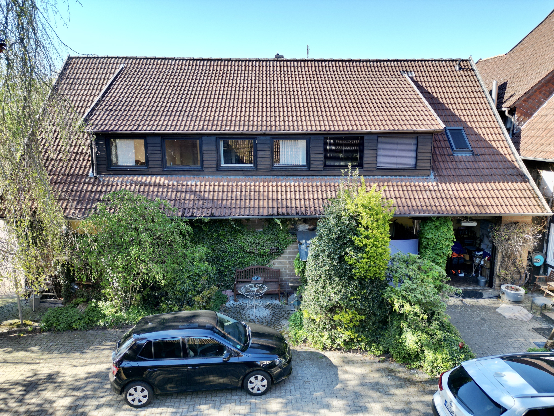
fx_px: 384
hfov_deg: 71.6
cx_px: 277
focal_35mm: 24
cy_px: 208
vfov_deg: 56.8
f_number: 1.7
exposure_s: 1/640
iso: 100
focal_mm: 6.72
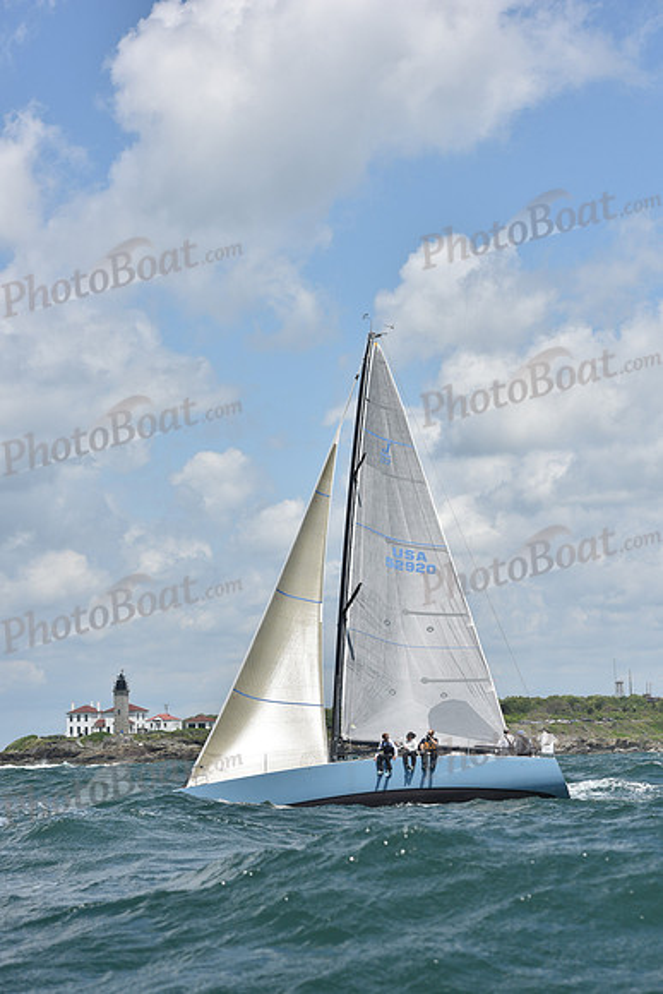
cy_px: 497
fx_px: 2374
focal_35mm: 86
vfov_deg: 23.6
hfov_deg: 15.9
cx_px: 332
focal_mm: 86
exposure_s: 1/1250
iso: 250
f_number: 8
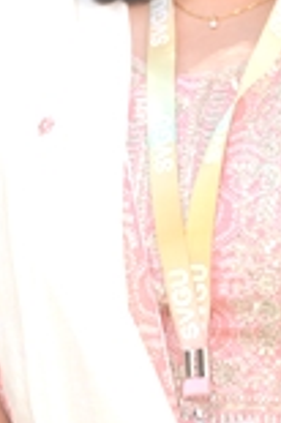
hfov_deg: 2.4
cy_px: 87
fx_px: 6782
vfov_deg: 3.6
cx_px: 214
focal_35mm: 578
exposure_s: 1/400
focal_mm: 200
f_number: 2.8
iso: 160
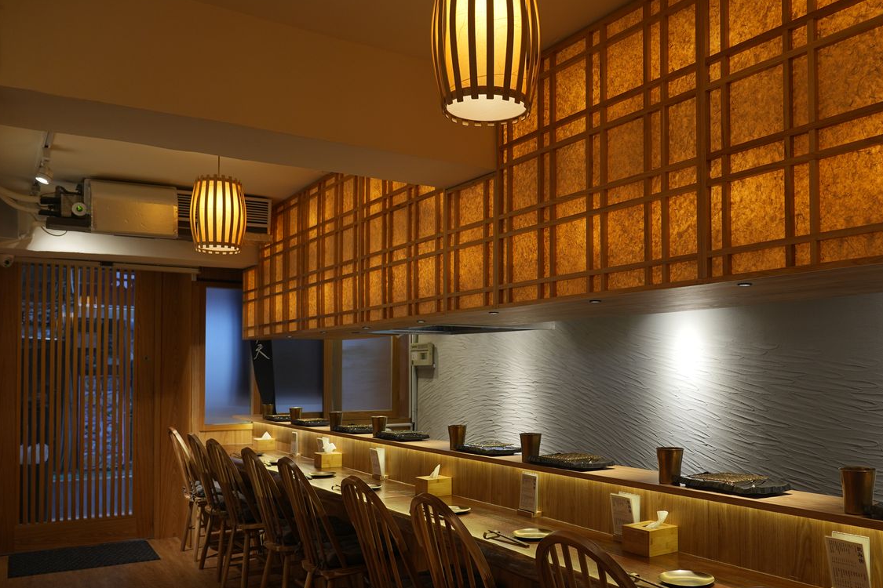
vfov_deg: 40.9
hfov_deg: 57.8
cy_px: 358
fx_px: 785
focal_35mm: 32
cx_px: 567
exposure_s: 1/30
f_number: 3.5
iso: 100
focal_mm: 16
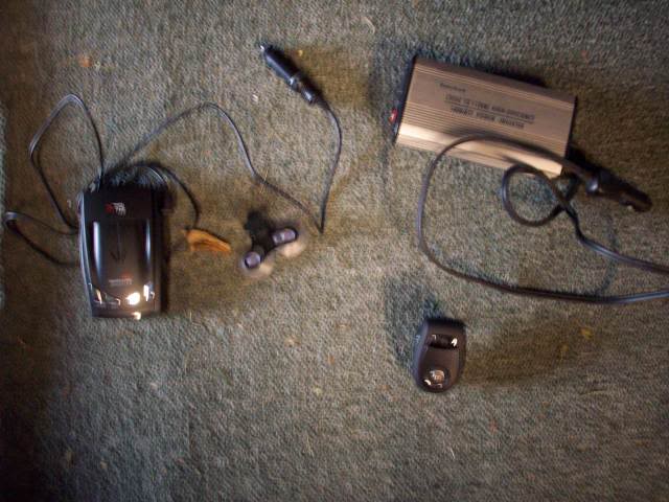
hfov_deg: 50.1
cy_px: 251
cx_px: 334
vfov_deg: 38.7
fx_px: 715
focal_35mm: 37
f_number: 2.8
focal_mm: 6.2
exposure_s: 1/8
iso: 200
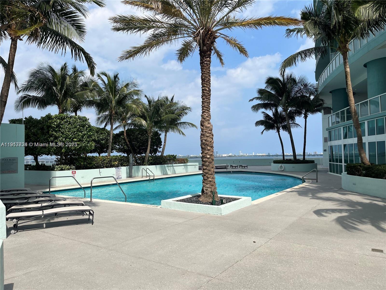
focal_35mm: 26
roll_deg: +1.4
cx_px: 193
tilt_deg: +2.1
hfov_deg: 67.3
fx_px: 290
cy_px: 145
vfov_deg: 53.1
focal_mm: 5.1
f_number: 1.6
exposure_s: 1/5076
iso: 50
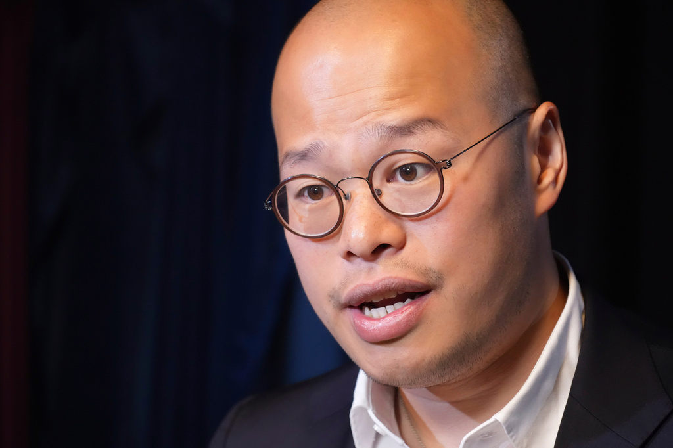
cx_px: 336
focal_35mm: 172
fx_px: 3214
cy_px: 224
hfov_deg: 12.0
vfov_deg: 8.0
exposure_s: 1/250
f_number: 6.3
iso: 6400
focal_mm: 172
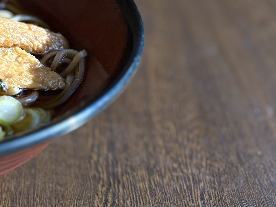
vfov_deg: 20.0
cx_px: -94
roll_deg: +1.8
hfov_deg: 23.7
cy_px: -9
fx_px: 566
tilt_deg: -27.8
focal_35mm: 71
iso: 50
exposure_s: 1/1117
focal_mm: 5.96
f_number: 1.6
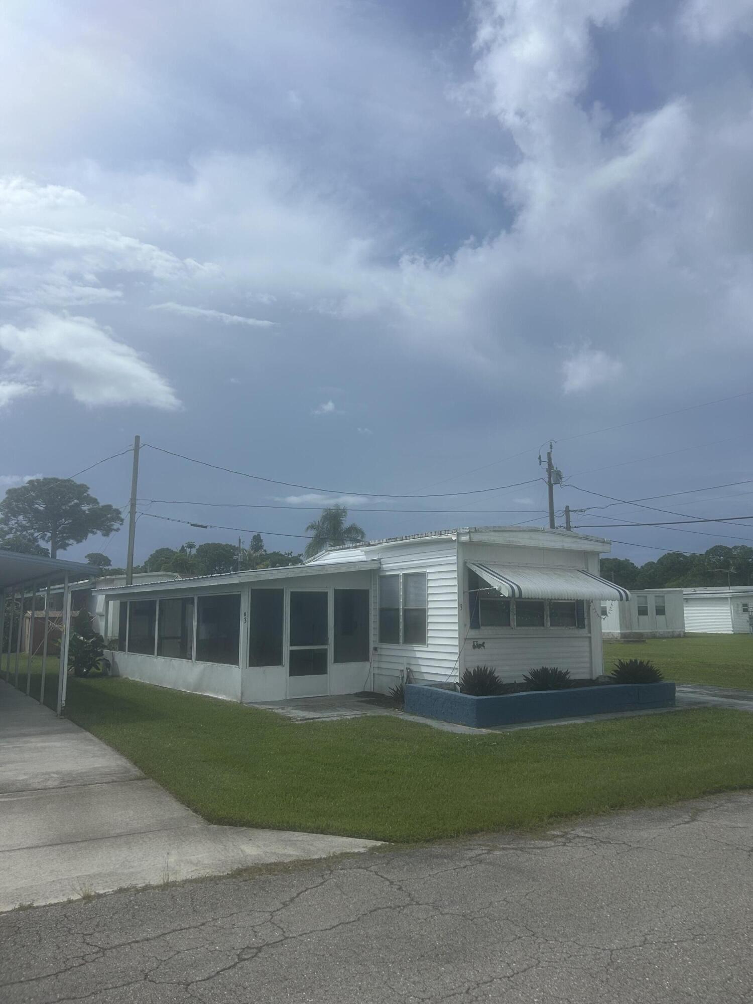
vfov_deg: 67.3
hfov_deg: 53.1
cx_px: 376
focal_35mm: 26
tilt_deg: +8.1
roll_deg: -0.2
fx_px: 754
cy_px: 502
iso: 50
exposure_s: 1/12658
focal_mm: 5.7
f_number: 1.5
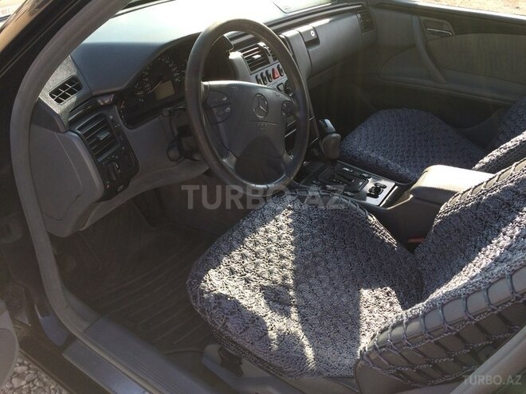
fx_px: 441
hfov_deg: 61.7
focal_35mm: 29
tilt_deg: -35.3
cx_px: 263
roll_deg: -4.0
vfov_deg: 48.2
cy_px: 197
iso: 32
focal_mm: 4.15
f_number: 2.2
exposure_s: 1/477
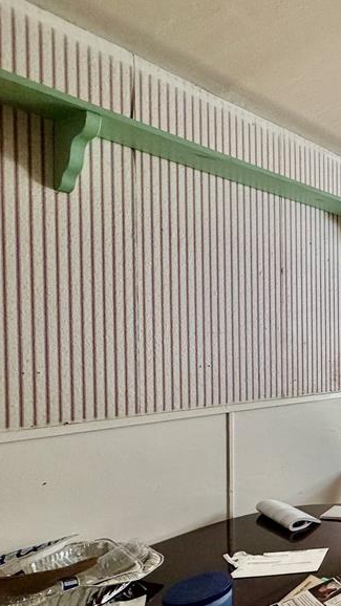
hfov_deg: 28.5
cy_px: 353
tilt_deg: -1.5
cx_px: 507
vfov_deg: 69.4
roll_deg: +0.6
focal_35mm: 27
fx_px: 434
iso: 320
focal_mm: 2.22
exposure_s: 1/120
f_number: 2.2
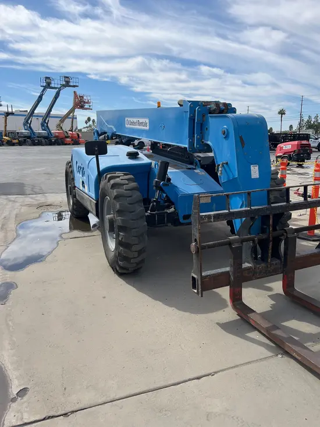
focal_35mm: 26
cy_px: 214
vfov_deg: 67.3
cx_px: 160
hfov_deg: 53.1
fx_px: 320
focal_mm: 5.1
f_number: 1.6
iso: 50
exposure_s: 1/3413
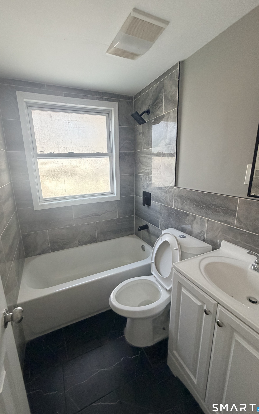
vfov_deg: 101.5
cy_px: 206
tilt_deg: -14.1
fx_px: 169
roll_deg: +1.9
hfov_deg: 74.7
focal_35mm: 15
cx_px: 119
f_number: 2.2
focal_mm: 2.22
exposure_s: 1/109
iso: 320
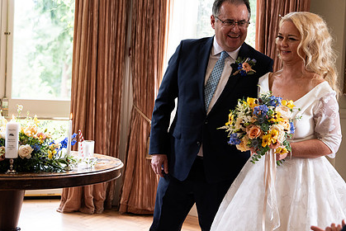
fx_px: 625
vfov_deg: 20.9
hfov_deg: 30.8
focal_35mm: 65
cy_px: 100
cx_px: 211
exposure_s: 1/200
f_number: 3.5
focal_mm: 47
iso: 1600
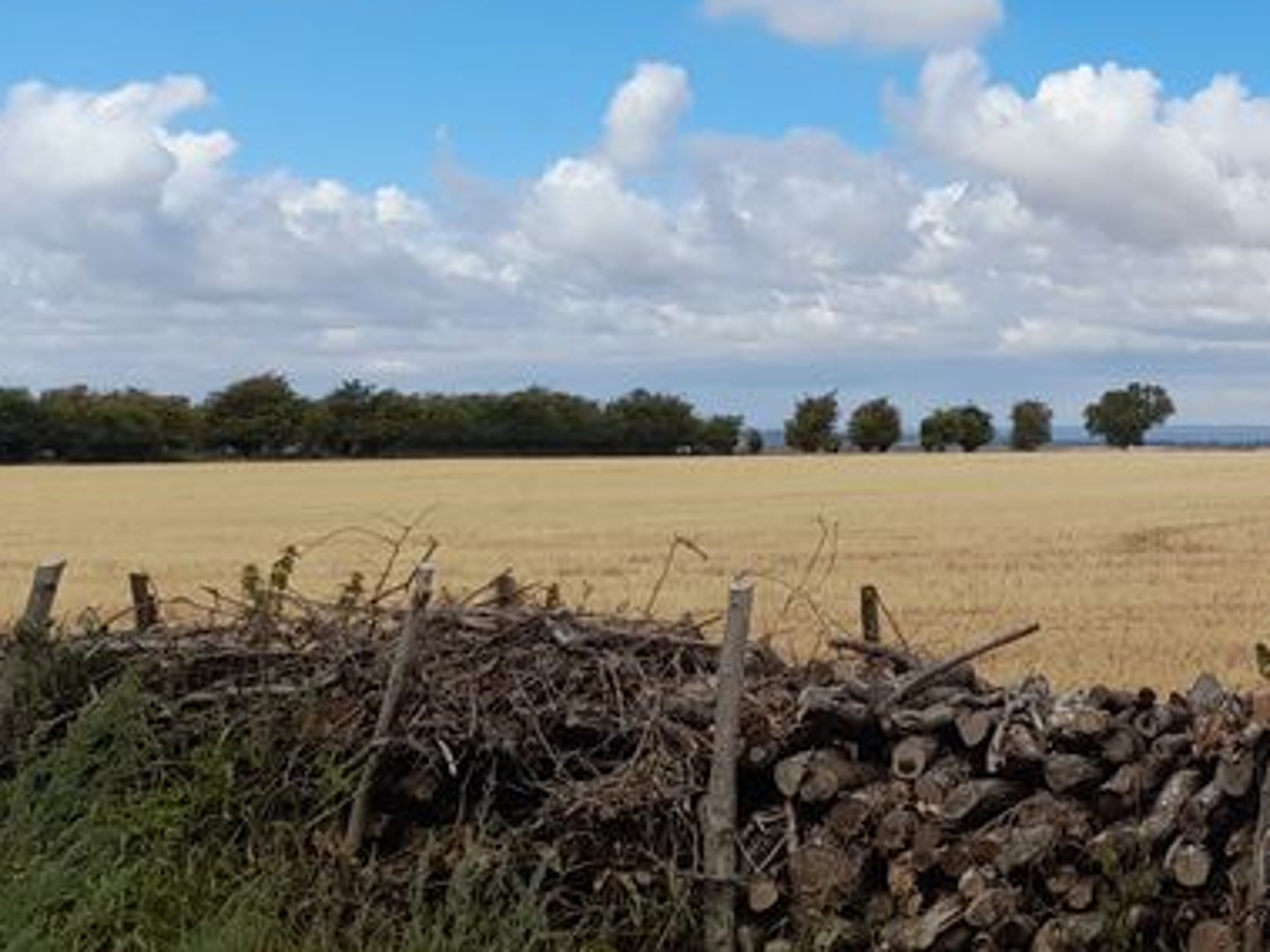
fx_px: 2421
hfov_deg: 25.3
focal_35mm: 66
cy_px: 255
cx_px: 1655
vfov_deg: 22.1
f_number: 2
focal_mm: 4.6
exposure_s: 1/1083
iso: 20
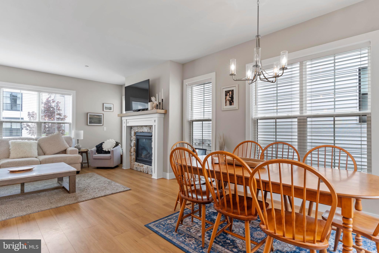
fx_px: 189
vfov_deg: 67.4
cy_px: 126
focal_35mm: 18
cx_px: 190
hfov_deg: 90.0
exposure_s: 1/8
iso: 500
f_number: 8
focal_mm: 18
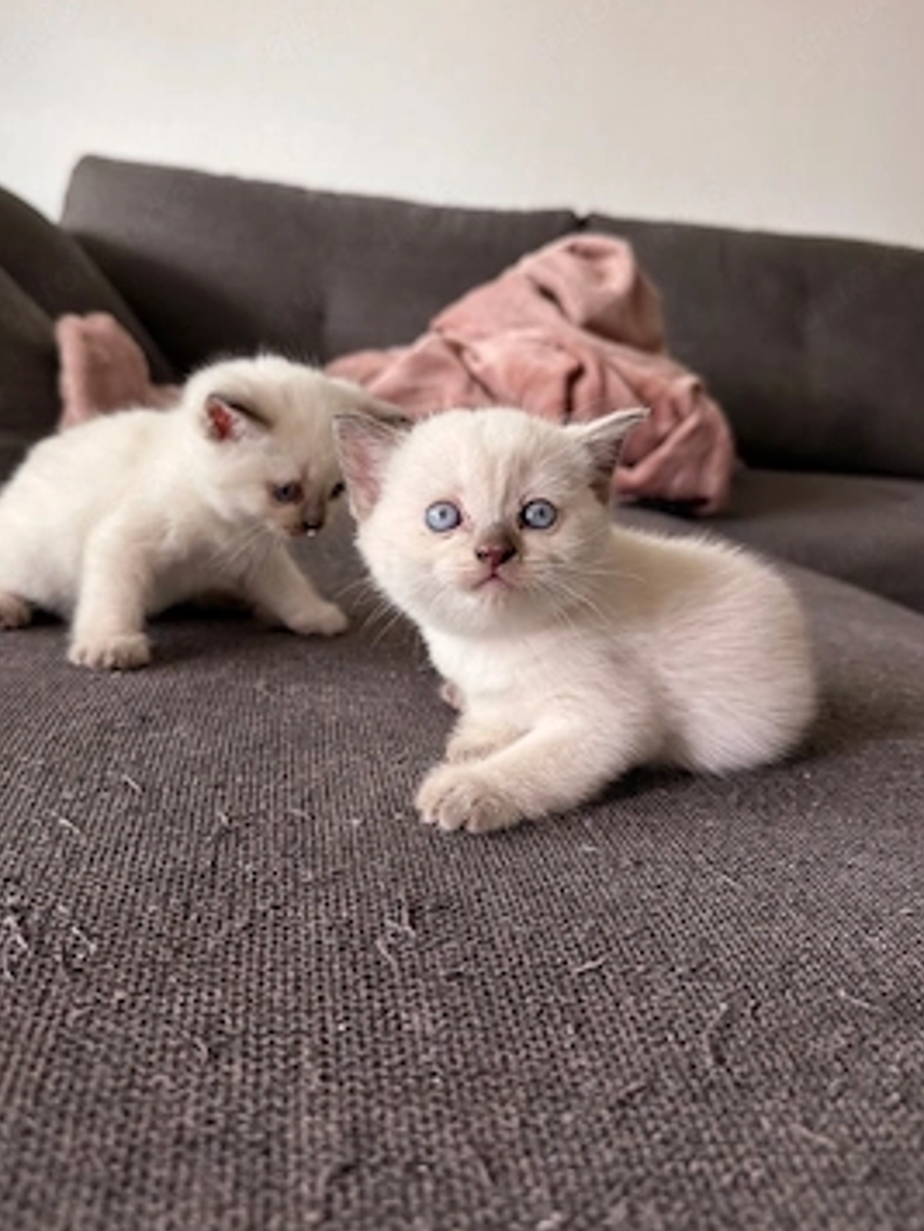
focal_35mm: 27
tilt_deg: -11.3
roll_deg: -6.3
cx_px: 436
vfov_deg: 65.2
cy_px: 564
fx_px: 961
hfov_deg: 51.3
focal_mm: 6.76
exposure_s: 1/121
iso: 400
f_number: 1.78
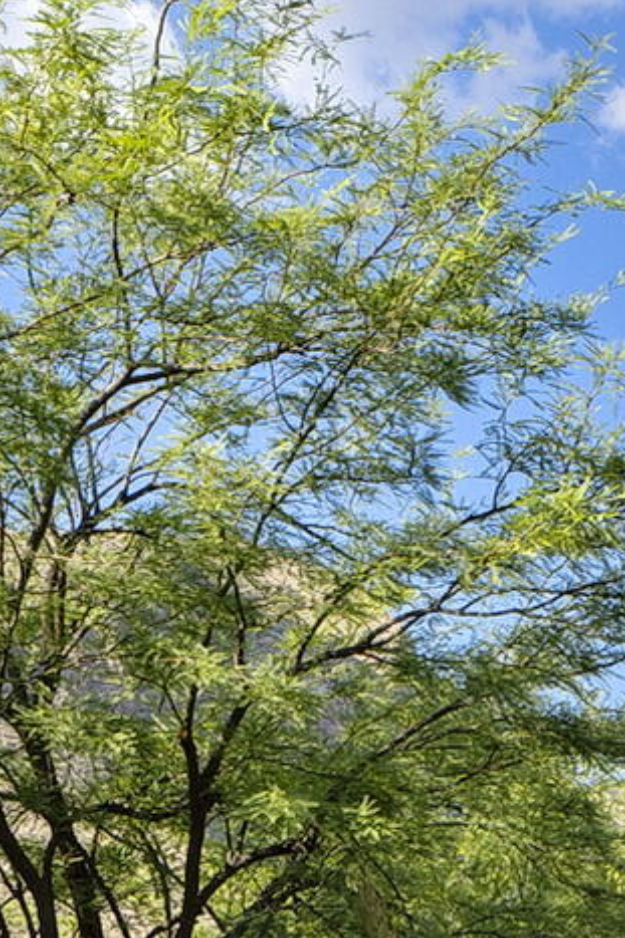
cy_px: 1454
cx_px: 971
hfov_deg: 12.7
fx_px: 2658
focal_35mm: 102
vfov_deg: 17.7
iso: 100
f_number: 9
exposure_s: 1/125
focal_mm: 17
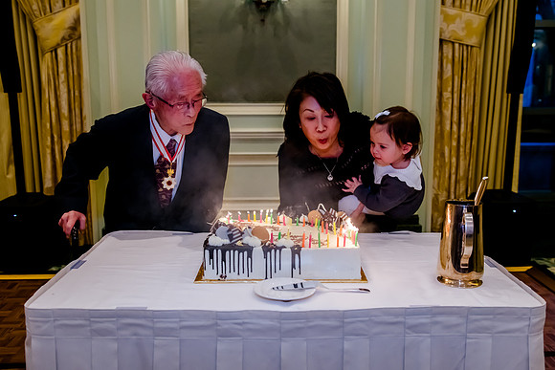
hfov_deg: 53.2
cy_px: 179
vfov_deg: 37.0
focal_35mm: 36
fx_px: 554
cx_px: 282
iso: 4000
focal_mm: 32
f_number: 4
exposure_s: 1/200
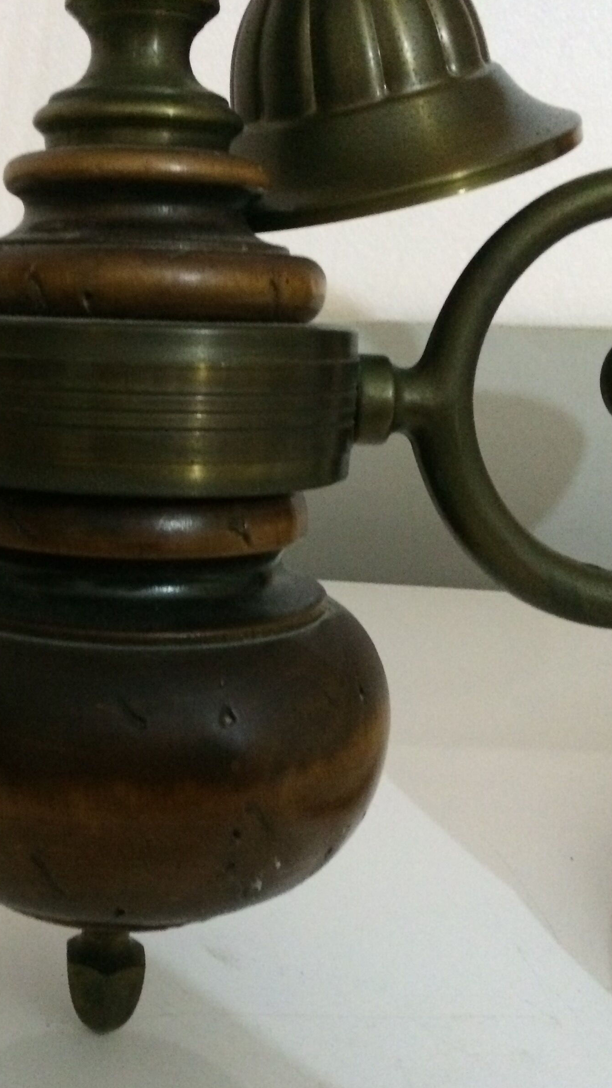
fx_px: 1240
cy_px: 551
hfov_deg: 27.0
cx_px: 88
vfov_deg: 47.4
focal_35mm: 43
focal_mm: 4.15
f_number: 2.2
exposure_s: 1/17
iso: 500
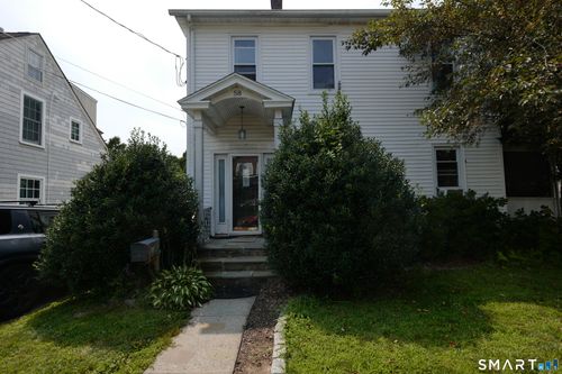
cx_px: 281
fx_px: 265
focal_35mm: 17
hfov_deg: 93.3
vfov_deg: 70.4
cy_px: 187
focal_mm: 12
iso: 100
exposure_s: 1/640
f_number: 4
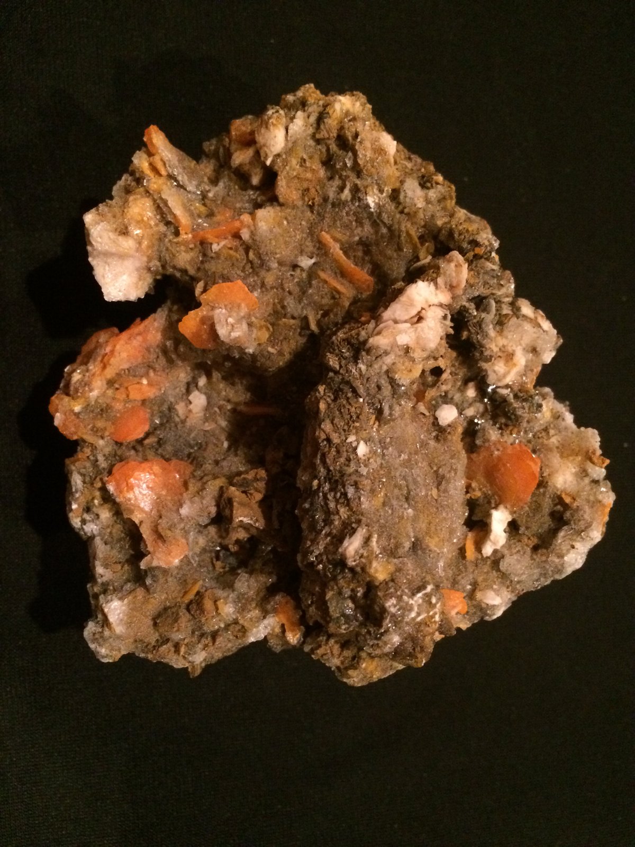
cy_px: 424
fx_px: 709
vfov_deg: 61.7
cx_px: 318
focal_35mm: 29
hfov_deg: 48.2
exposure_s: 1/15
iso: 500
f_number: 2.2
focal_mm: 4.15
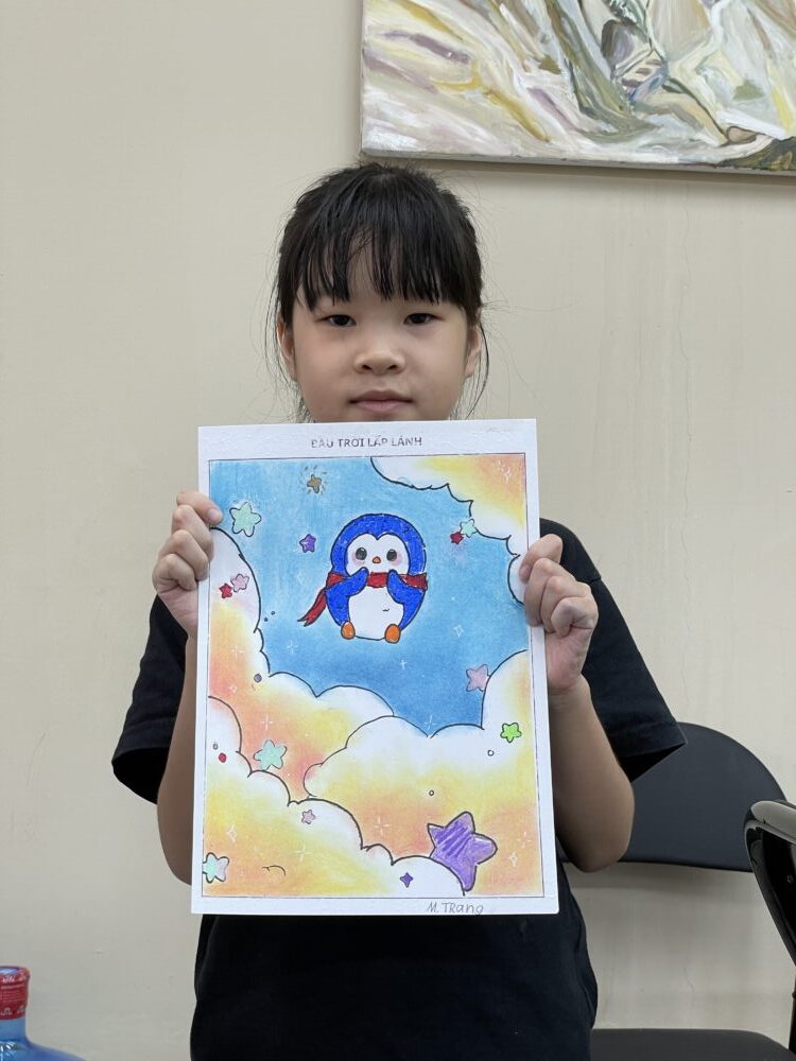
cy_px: 530
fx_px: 1594
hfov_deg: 28.0
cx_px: 398
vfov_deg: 36.8
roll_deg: -1.2
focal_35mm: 52
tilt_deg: +2.7
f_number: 2
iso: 40
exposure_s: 1/100
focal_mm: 6
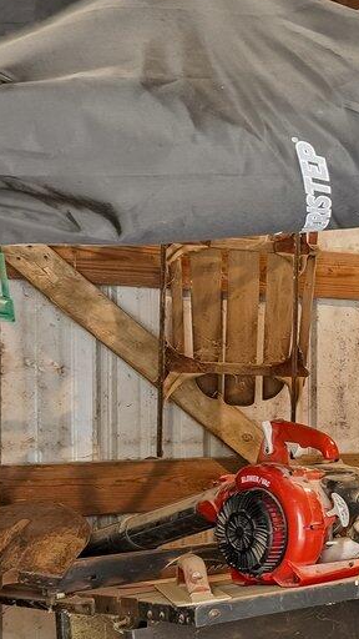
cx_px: 1091
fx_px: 1134
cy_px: 414
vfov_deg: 31.2
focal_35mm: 67
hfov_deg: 11.1
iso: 400
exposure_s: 1/3.33
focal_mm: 16
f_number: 8
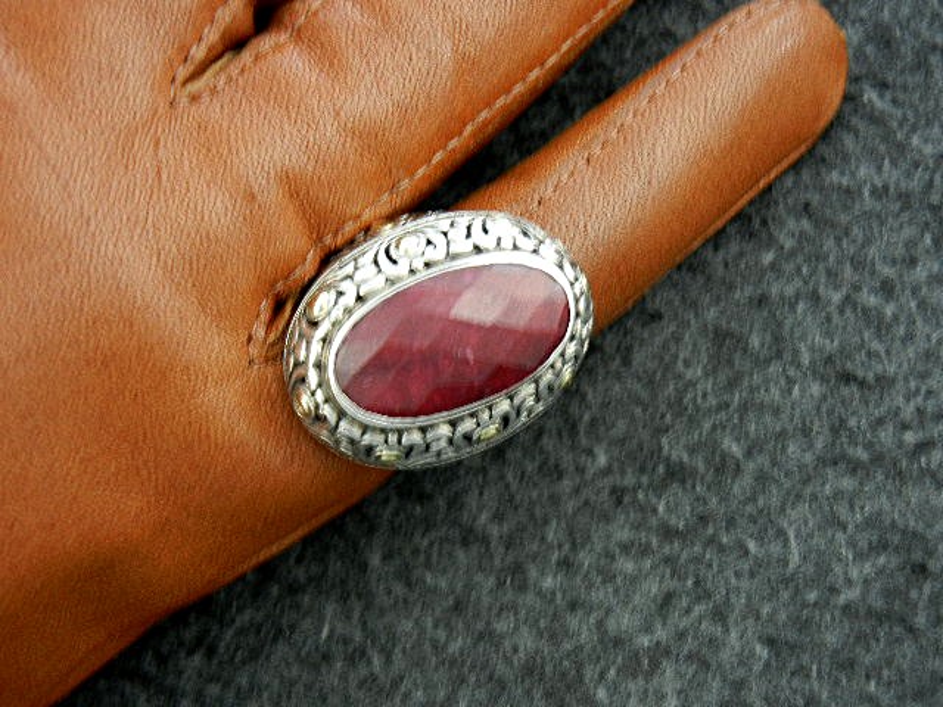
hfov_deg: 19.3
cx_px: 472
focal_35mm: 102
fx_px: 2779
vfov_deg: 14.5
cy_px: 354
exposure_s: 1/1.5
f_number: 4.5
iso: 200
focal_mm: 18.3
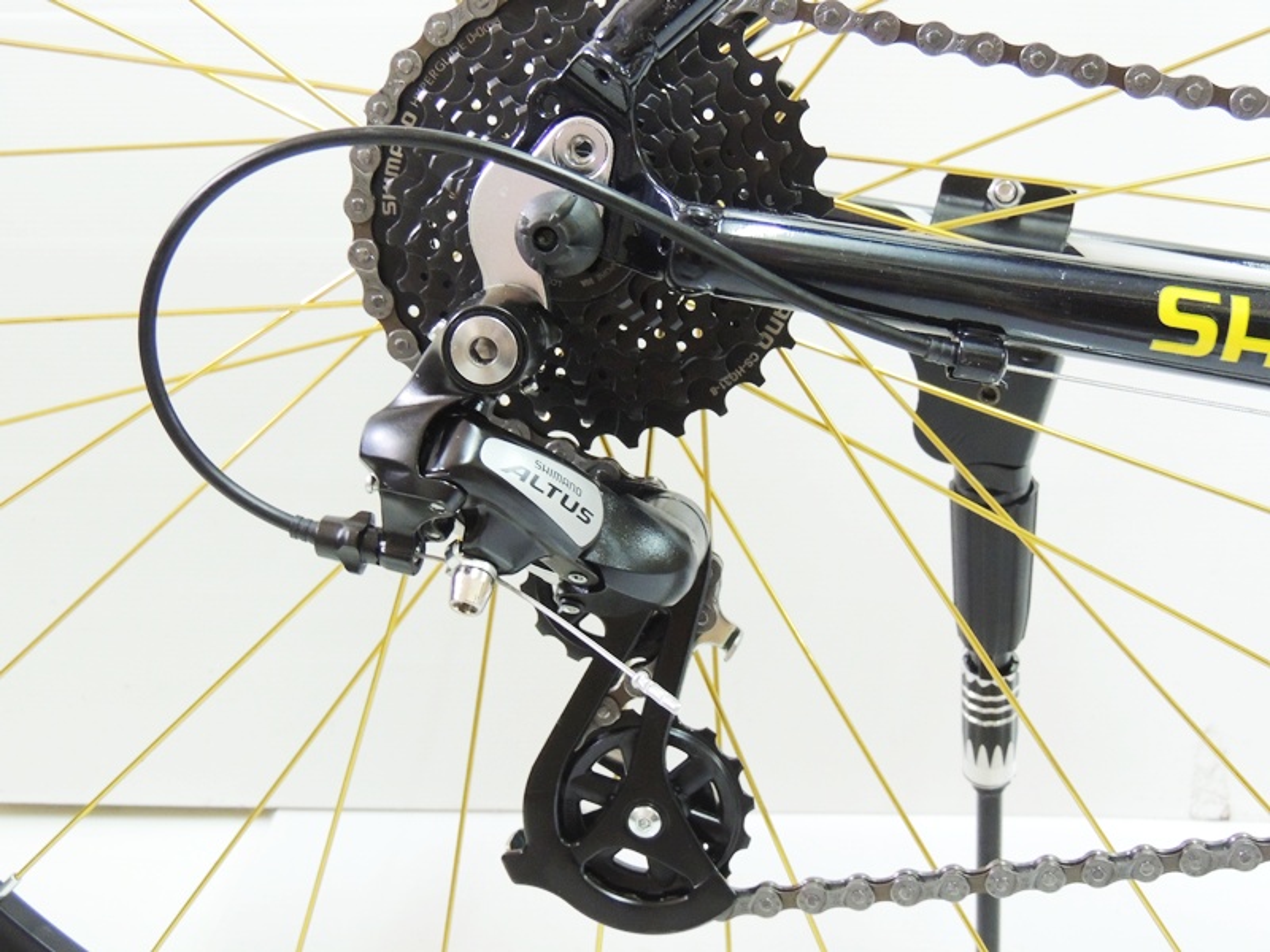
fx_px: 1724
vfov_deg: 30.9
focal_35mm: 47
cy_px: 476
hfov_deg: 40.4
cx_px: 635
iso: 720
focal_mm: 8.3
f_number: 3.5
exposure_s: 1/13
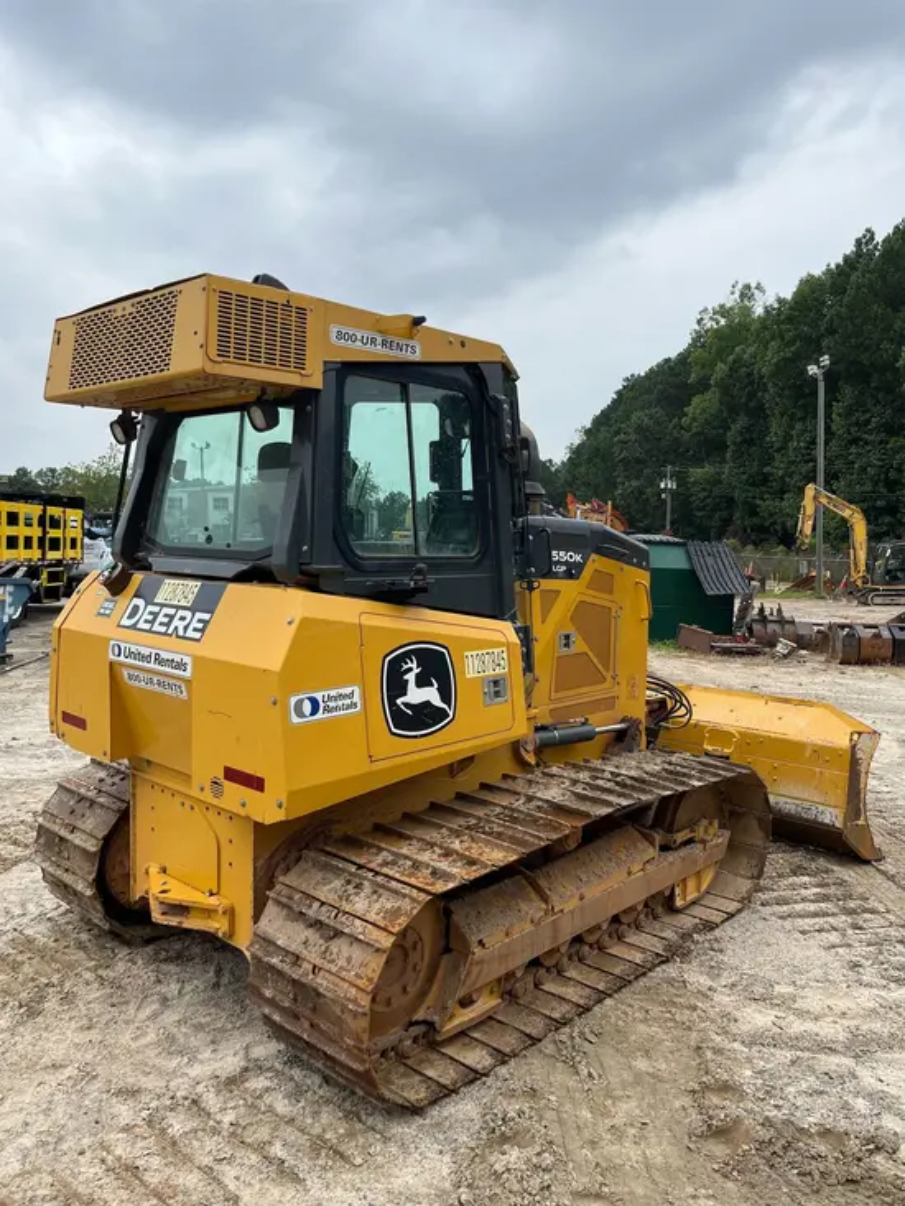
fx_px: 906
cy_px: 603
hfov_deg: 53.1
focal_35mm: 26
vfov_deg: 67.3
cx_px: 452
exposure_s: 1/1695
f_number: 1.6
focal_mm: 5.1
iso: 50
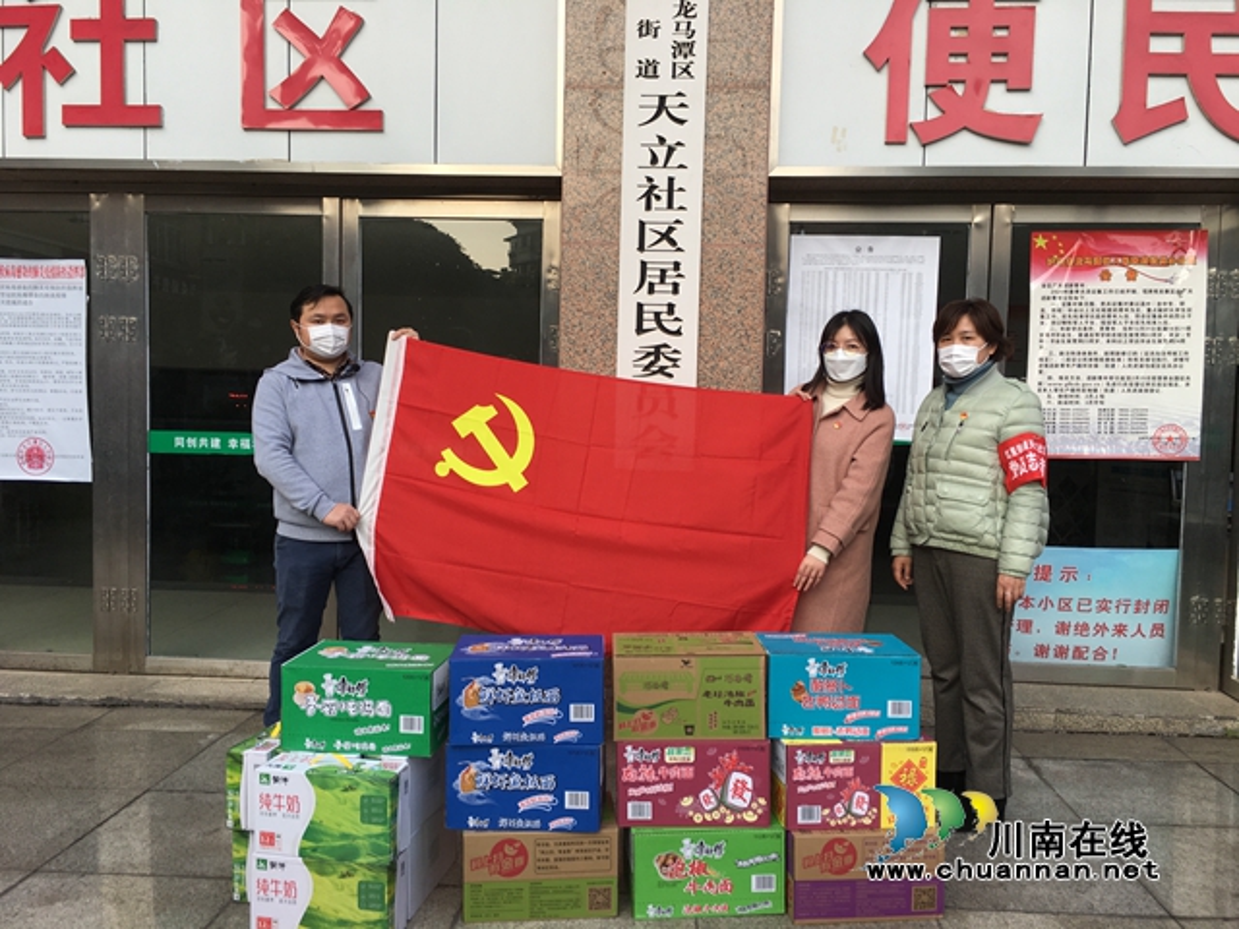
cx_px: 620
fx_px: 1038
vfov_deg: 48.2
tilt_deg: -2.6
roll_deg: -1.5
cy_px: 464
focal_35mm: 29
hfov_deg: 61.7
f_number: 2.2
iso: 25
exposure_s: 1/455
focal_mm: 4.15
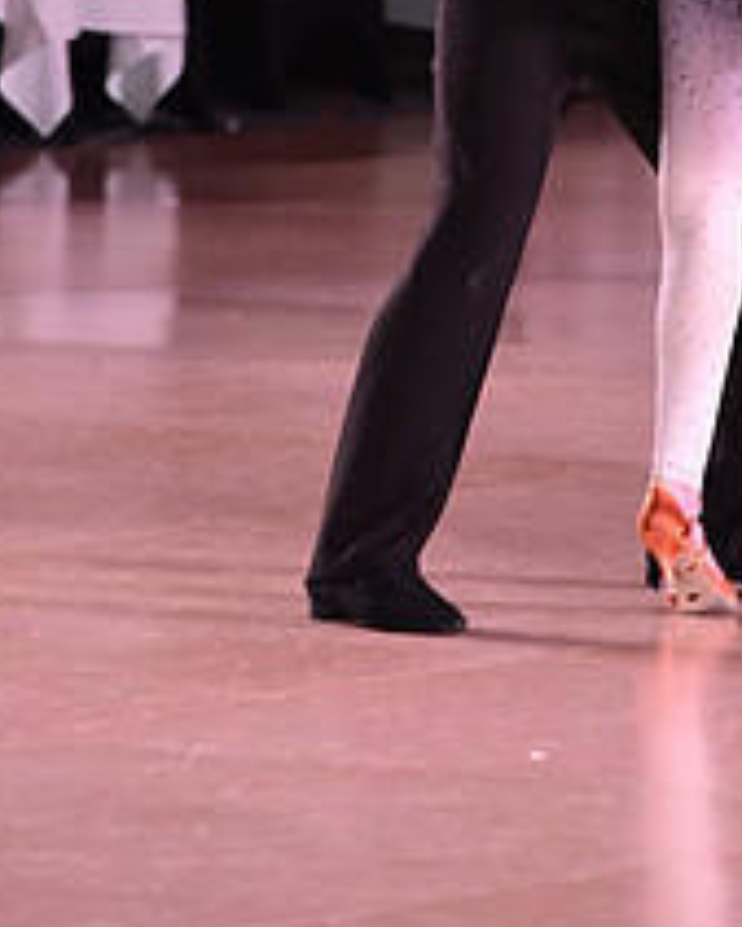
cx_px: 468
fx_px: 14182
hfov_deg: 3.0
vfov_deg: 3.7
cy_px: -163
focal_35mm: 517
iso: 2500
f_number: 5.6
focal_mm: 200
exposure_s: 1/320
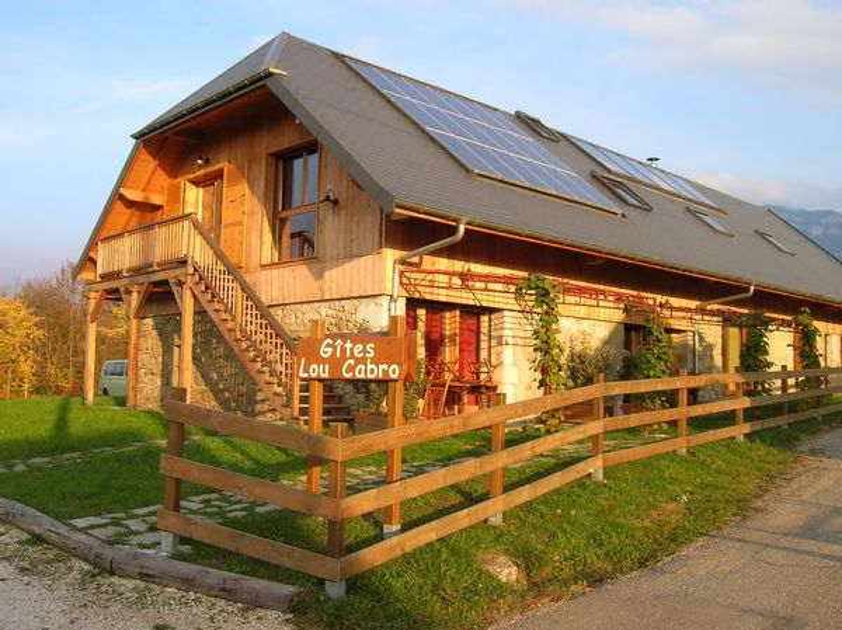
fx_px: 826
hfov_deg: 54.0
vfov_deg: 41.7
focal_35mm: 34
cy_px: 315
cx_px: 421
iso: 50
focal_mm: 5.7
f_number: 4.9
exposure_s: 1/95.4
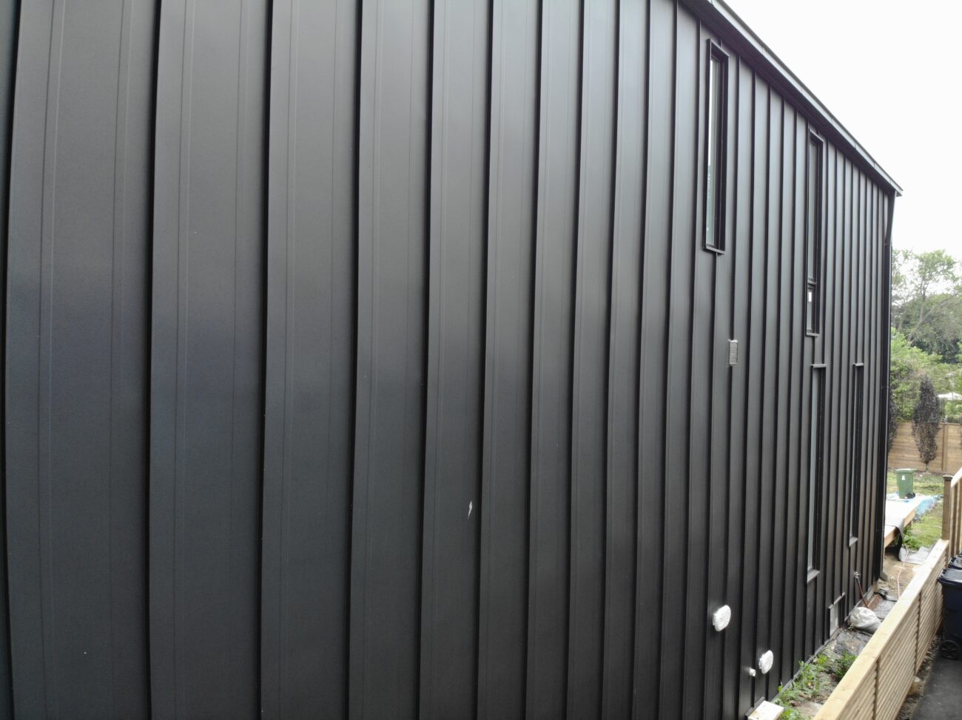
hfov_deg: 71.6
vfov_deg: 56.8
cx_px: 481
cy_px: 360
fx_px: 667
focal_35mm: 24
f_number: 2.8
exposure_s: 1/42.6
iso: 100
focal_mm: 4.5
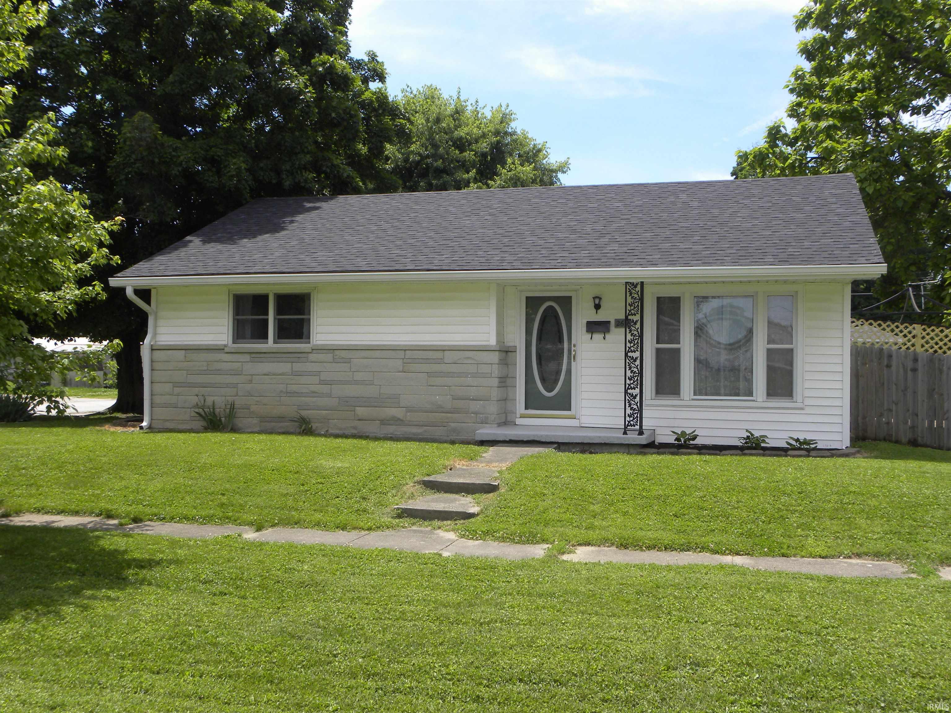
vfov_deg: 38.7
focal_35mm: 37
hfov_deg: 50.1
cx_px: 476
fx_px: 1016
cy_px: 356
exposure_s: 1/238
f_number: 5.6
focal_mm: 6.6
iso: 64
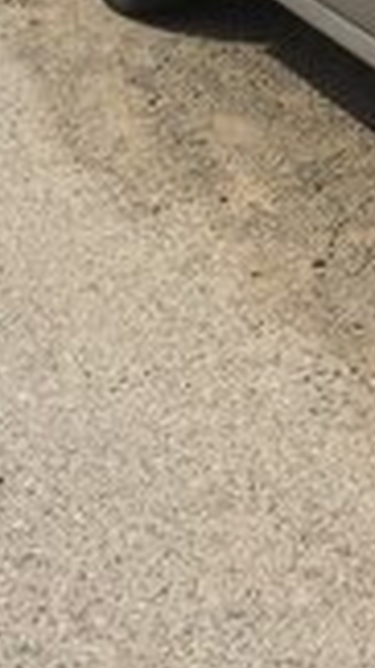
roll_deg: -0.3
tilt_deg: -11.1
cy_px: -186
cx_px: 490
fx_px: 1716
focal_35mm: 97
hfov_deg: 12.1
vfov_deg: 20.3
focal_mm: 4.15
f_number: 2.2
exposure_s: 1/4566
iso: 32
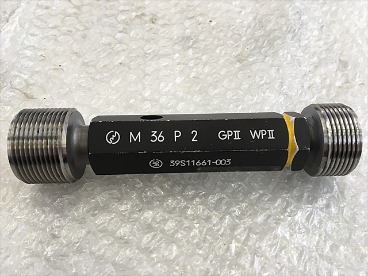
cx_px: 184
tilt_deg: -49.8
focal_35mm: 29
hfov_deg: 61.7
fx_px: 308
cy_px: 138
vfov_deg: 48.2
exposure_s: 1/30
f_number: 2.2
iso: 25
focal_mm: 4.15
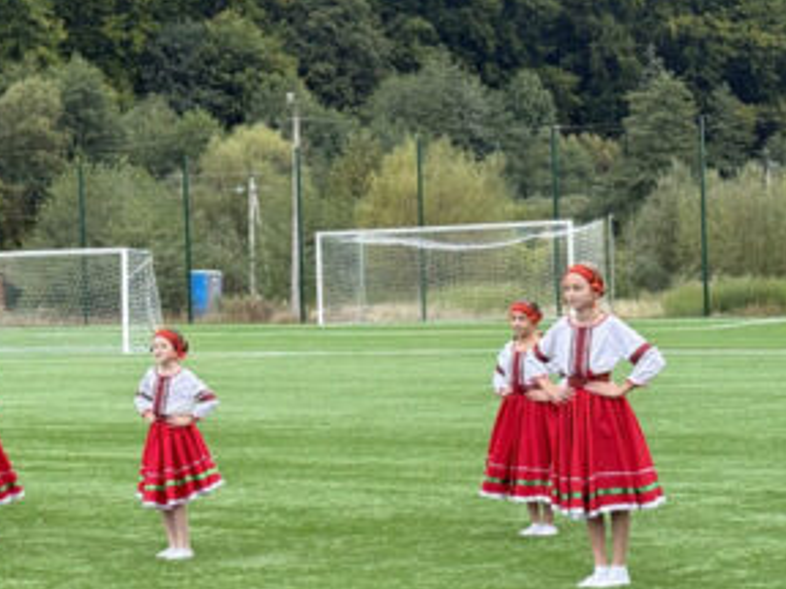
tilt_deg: -0.6
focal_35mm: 100
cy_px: 333
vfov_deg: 14.8
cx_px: 79
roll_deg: +1.7
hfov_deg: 19.3
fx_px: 2271
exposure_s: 1/1307
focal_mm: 6.76
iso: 100
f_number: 1.78
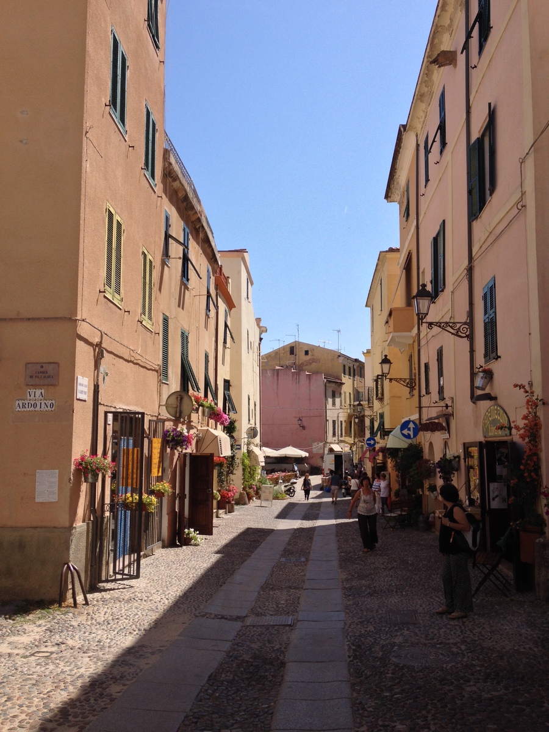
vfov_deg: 52.6
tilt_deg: +5.1
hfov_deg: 40.7
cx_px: 274
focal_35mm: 35
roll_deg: +0.7
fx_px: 740
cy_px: 366
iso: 50
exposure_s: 1/1623
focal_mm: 4.28
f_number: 2.4
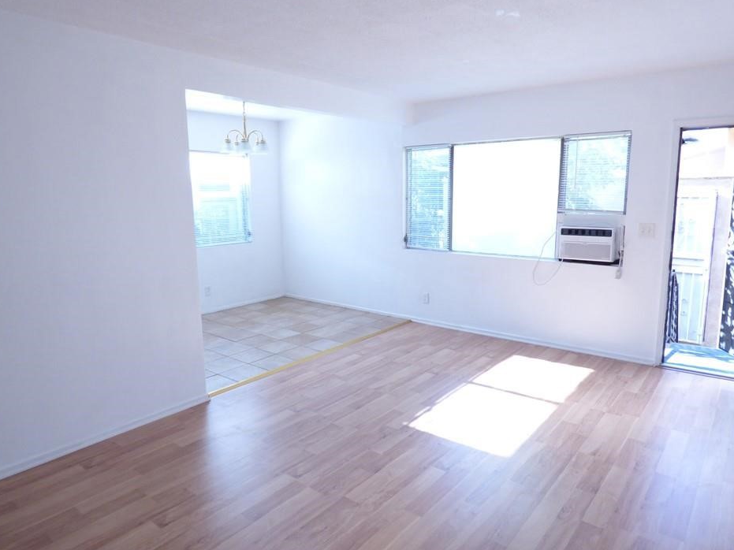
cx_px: 381
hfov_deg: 76.4
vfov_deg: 61.1
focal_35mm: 22
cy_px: 273
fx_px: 466
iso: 250
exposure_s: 1/60
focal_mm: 3.58
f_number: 2.8
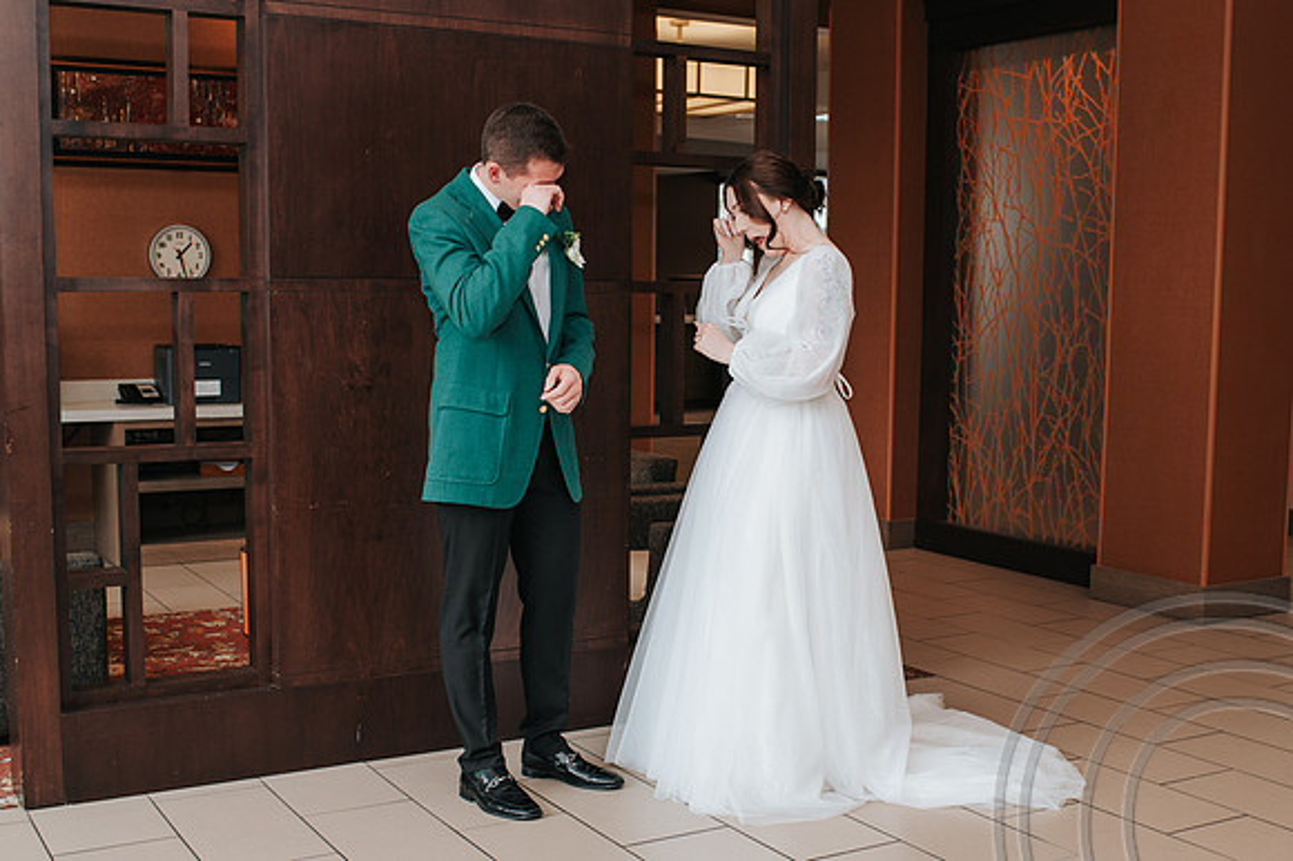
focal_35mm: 44
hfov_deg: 44.1
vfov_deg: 30.2
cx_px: 691
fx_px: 1595
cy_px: 483
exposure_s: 1/200
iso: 560
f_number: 3.2
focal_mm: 35
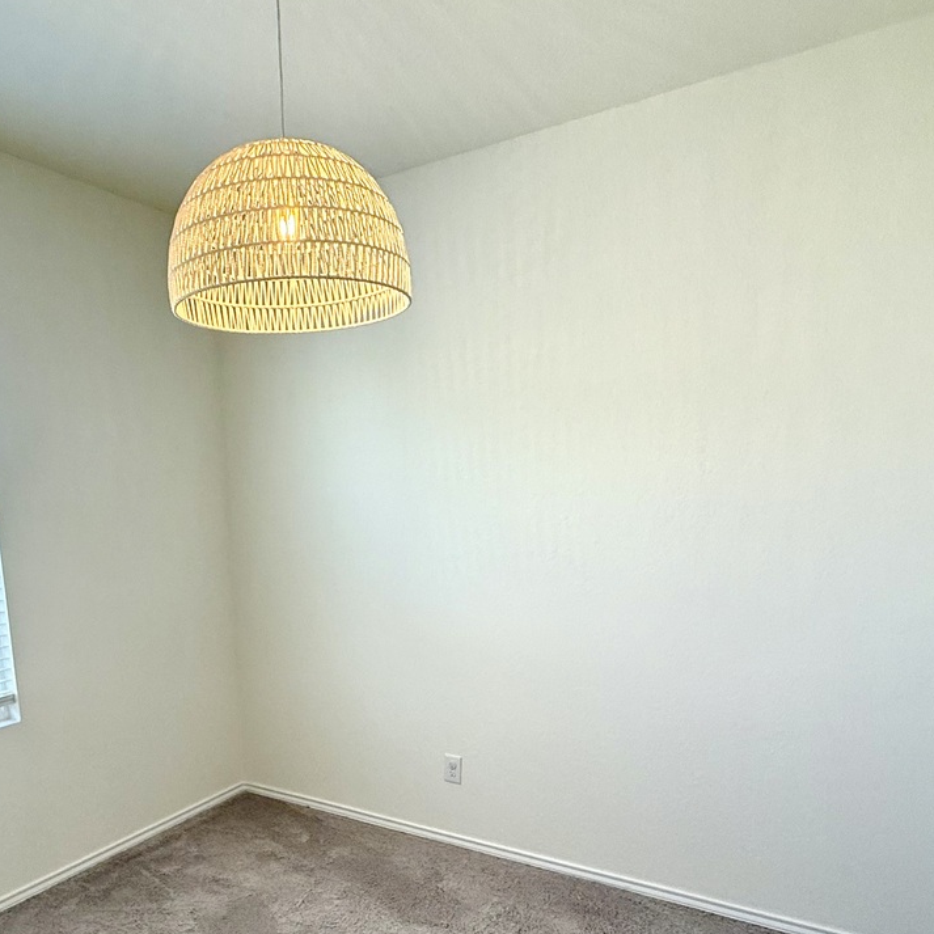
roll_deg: +0.8
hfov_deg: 62.2
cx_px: 363
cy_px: 652
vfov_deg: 60.8
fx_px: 763
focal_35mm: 25
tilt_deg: -12.4
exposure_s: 1/120
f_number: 2.2
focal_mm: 2.22
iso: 160
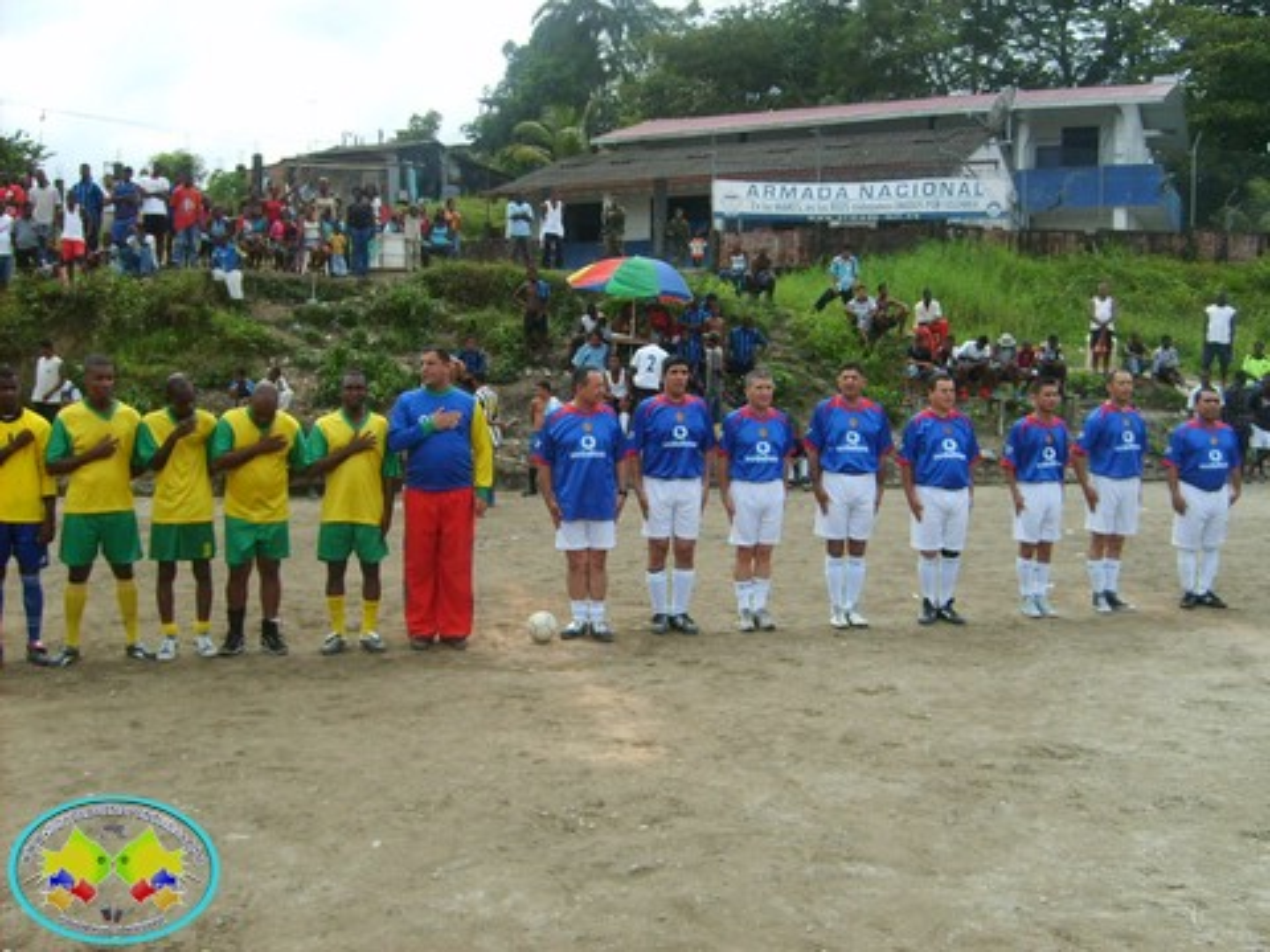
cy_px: 476
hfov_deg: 52.6
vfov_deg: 40.7
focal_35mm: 35
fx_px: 1284
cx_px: 635
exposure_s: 1/1000
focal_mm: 5.8
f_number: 2.8
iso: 50
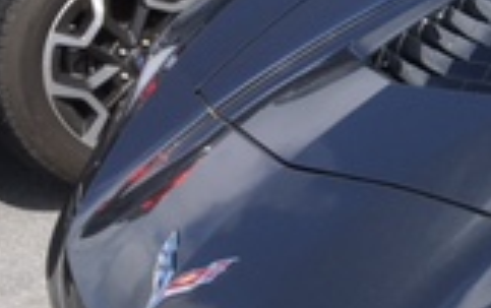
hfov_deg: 15.0
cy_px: 134
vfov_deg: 10.8
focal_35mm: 122
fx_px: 1634
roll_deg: +1.8
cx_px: 869
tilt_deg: -18.6
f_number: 2.2
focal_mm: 4.15
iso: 25
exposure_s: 1/905
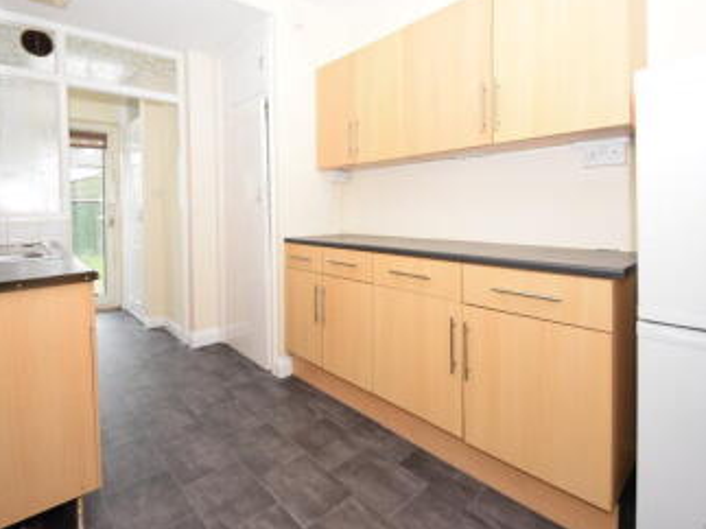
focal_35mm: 17
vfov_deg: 73.9
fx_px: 347
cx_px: 339
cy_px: 213
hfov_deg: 91.0
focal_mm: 8
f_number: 4.5
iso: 2800
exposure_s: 1/60
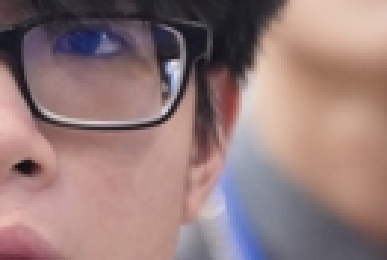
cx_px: -191
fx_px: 7671
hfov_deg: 2.9
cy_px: 399
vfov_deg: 1.9
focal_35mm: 712
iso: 4000
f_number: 2.8
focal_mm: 96
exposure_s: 1/100
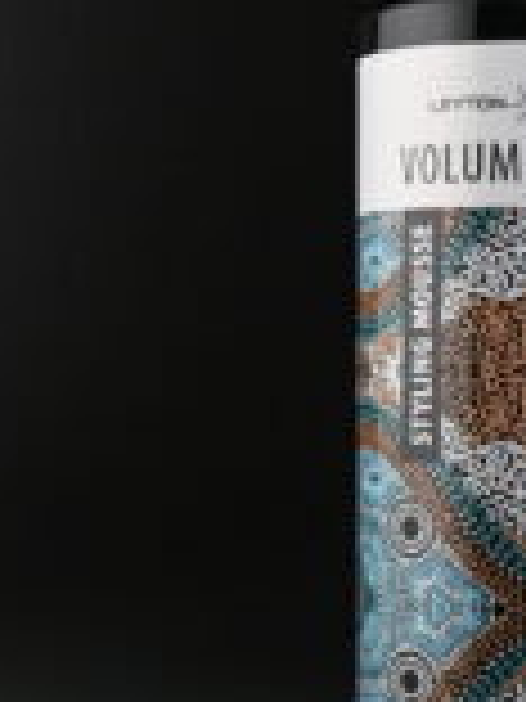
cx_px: 477
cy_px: 400
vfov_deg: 17.2
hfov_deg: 12.8
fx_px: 2324
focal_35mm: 115
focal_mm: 27.5
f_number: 4.5
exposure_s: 1/50
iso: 100
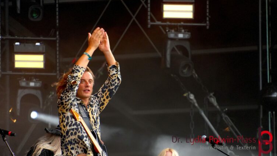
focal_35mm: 480
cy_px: 87
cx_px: 138
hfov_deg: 4.5
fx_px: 3525
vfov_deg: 2.5
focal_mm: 300
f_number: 6.3
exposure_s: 1/500
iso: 1250
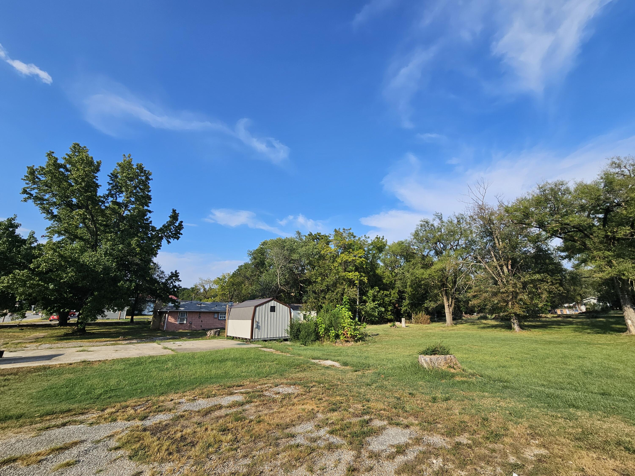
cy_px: 238
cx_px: 318
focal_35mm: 13
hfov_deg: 106.2
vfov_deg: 89.9
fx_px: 238
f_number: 2.2
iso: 50
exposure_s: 1/2391
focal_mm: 2.2
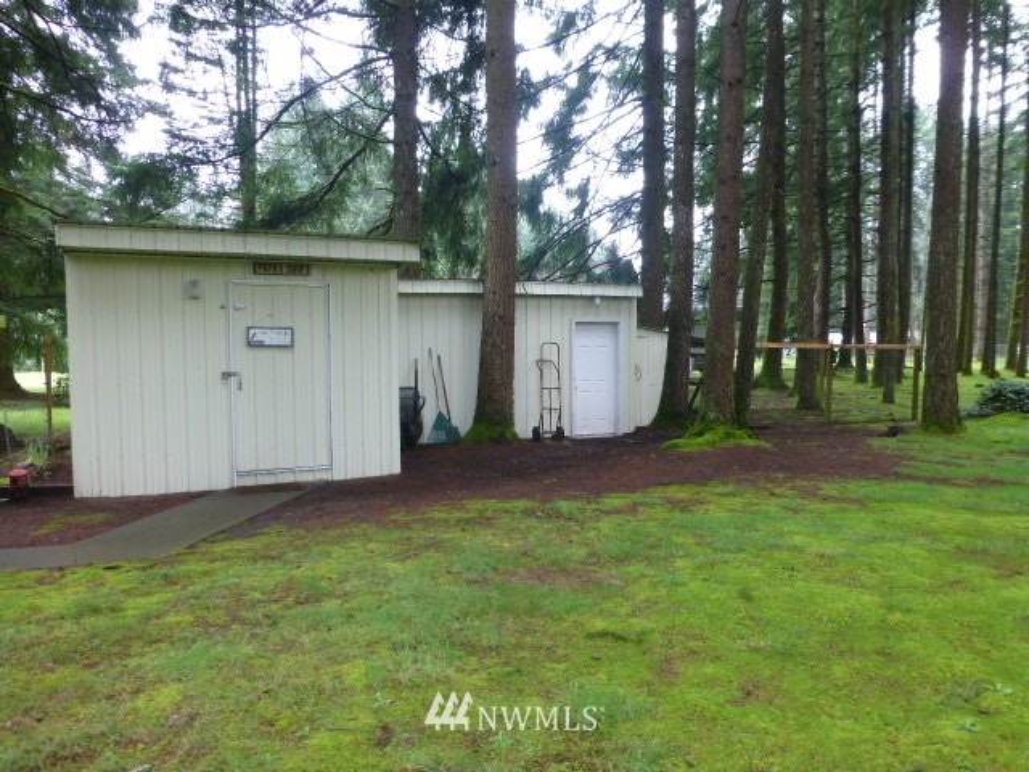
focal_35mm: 24
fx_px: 713
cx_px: 514
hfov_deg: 71.6
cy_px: 386
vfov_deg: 56.8
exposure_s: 1/60
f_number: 3.3
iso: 250
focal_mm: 4.3
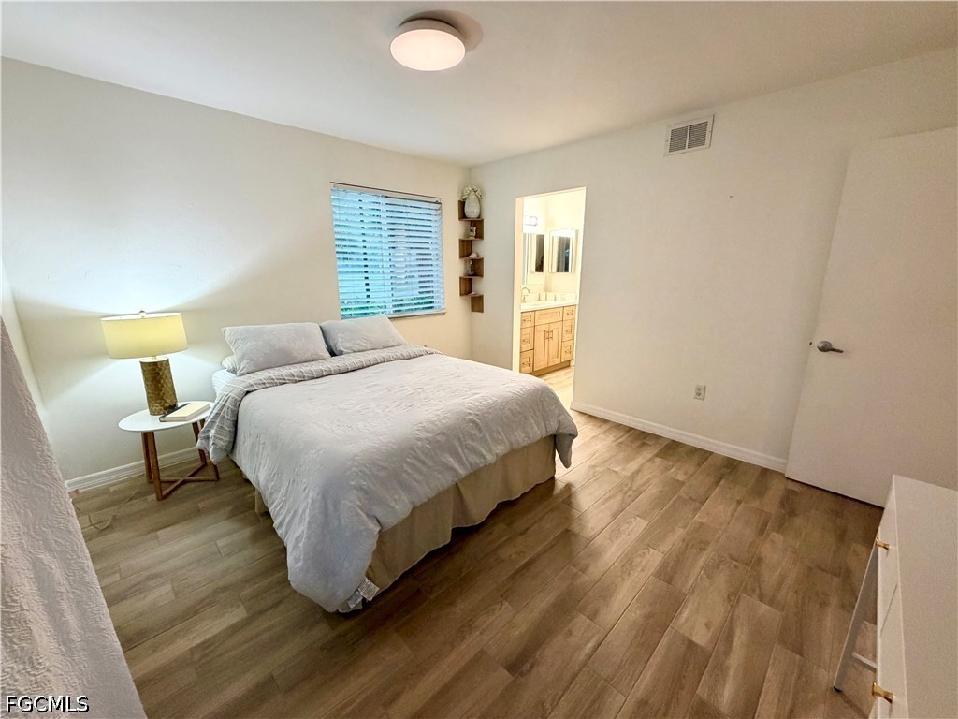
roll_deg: -0.2
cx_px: 479
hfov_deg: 102.1
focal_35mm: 14
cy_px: 360
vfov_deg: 85.7
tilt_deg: -14.0
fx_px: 387
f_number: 2.2
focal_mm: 2.22
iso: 320
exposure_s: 1/60
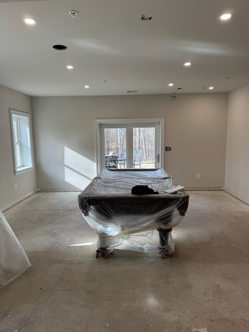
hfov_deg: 56.8
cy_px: 166
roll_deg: +1.6
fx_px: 230
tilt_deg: -7.6
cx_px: 124
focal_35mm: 24
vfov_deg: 71.6
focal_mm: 6.76
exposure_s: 1/121
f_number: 1.78
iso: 64
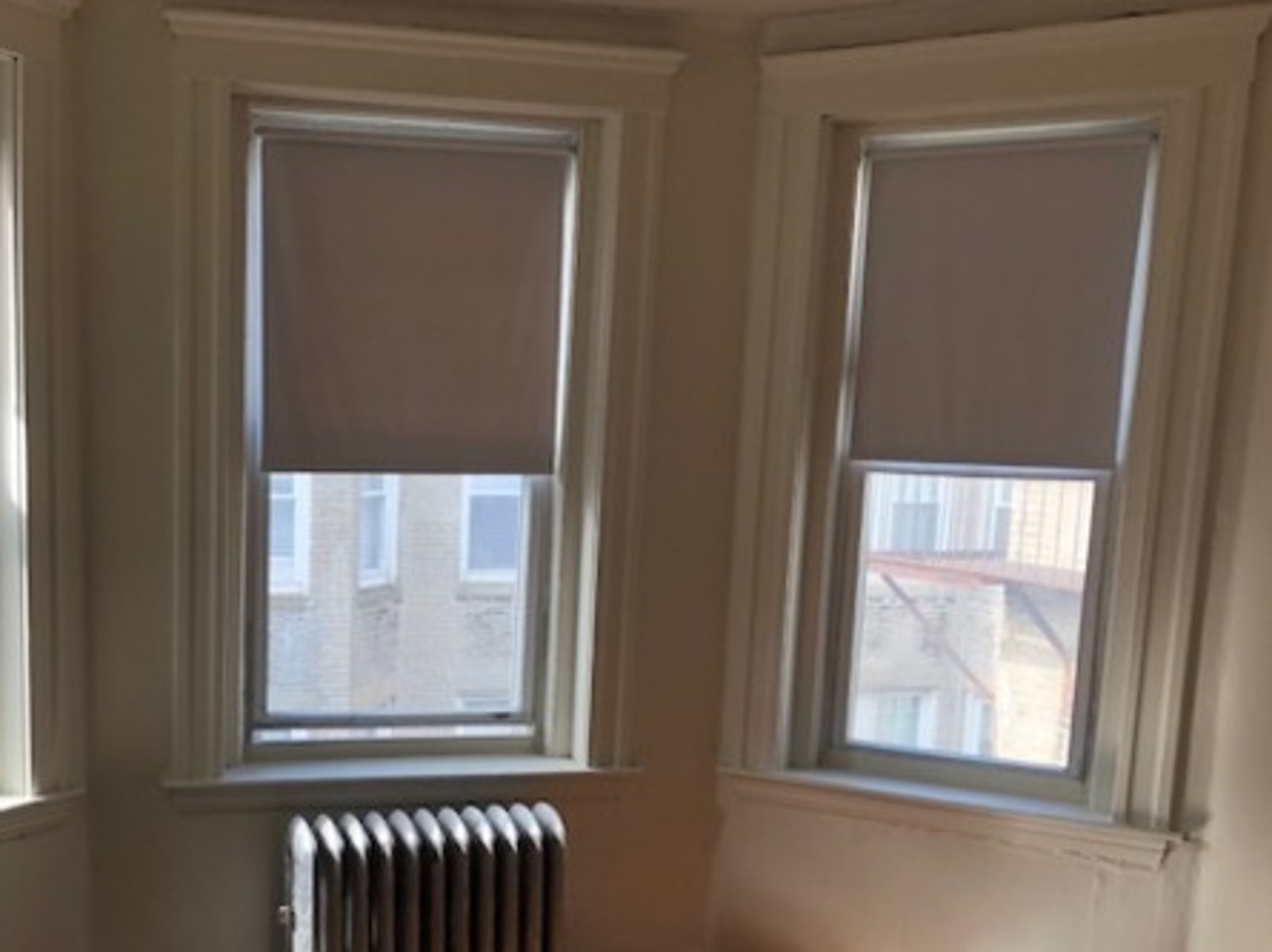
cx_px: 410
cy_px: 689
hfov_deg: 44.1
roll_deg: +0.0
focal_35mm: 42
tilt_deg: -7.5
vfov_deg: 33.7
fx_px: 1542
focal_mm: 3.99
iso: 40
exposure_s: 1/120
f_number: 1.8
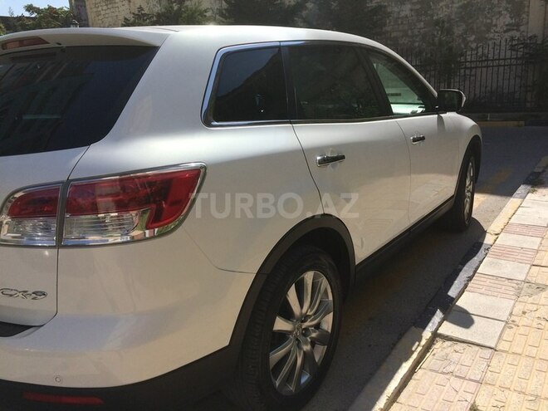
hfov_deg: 61.7
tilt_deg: -16.3
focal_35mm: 29
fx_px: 459
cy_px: 206
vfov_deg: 48.2
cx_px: 274
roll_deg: +2.5
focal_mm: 4.15
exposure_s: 1/2933
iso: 32
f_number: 2.2
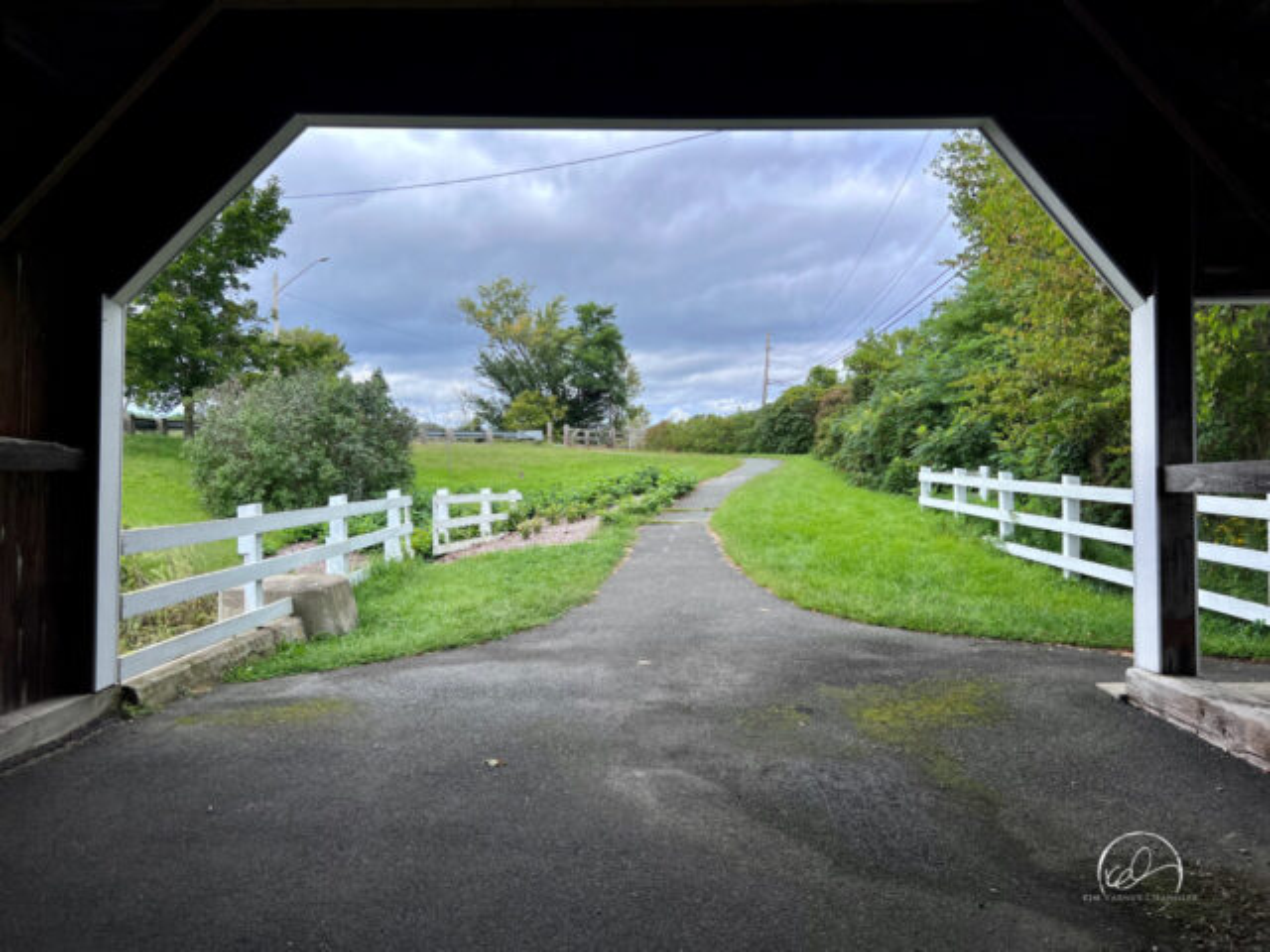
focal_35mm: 26
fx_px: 954
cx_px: 635
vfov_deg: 53.1
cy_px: 476
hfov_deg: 67.3
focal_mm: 5.7
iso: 50
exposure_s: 1/3356
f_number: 1.5
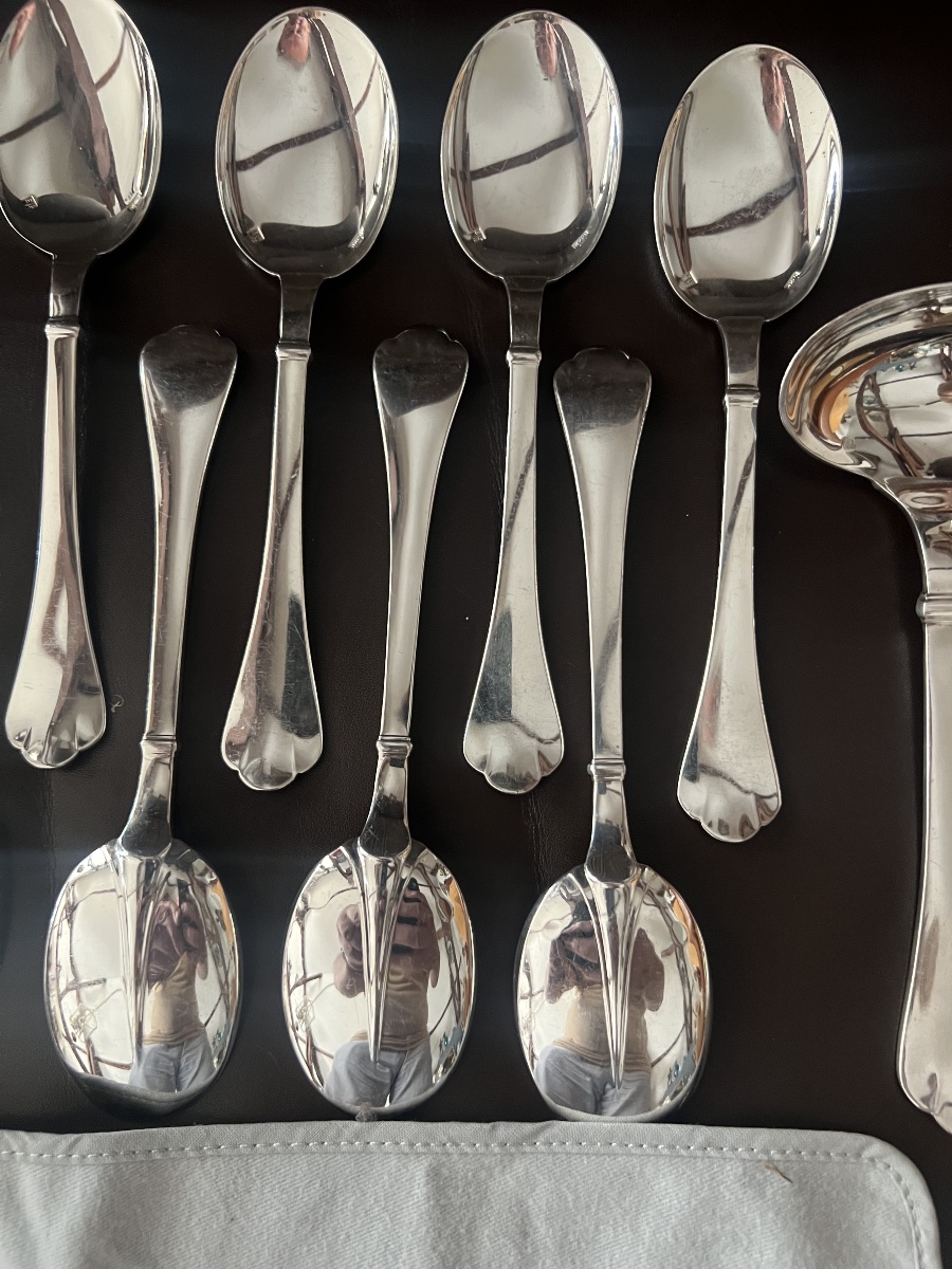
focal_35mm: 26
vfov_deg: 67.3
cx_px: 476
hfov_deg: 53.1
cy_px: 634
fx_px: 953
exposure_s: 1/45
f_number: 1.5
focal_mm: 5.7
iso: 500
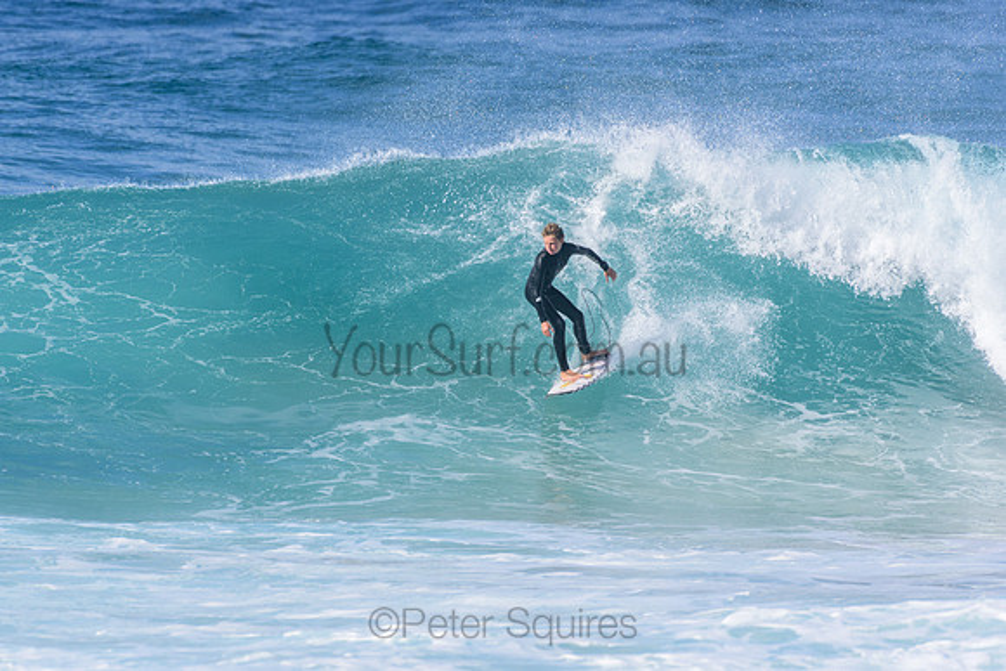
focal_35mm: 750
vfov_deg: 1.8
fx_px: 20962
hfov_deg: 2.7
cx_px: 503
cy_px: 336
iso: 320
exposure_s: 1/2000
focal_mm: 500
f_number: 5.6
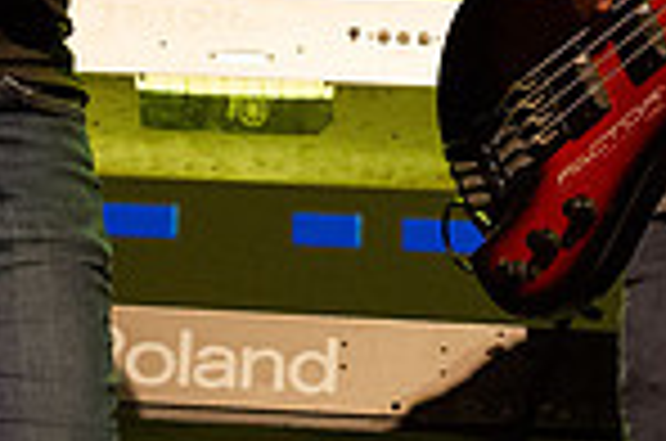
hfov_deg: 7.5
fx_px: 5077
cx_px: 580
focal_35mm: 275
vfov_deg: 5.0
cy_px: -14
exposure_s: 1/250
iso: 8000
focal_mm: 70
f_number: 7.1
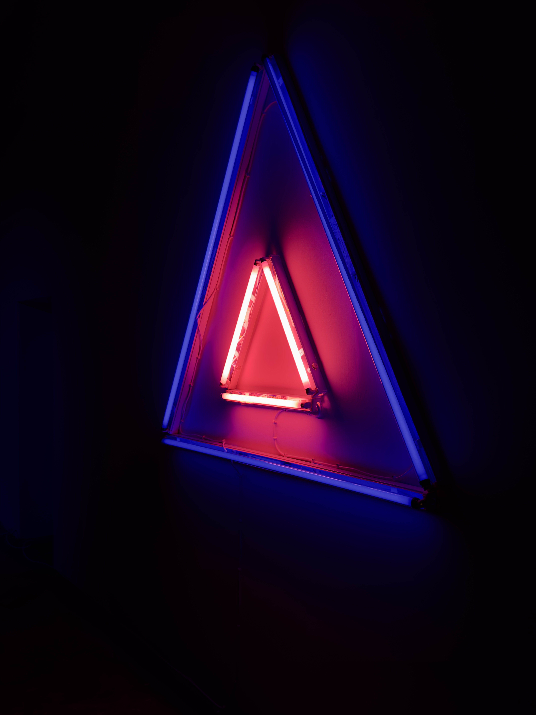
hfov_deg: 40.7
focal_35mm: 35
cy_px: 358
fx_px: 723
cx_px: 268
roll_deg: +0.3
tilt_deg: -1.1
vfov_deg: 52.6
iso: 50
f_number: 1.78
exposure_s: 1/121
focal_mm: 6.76
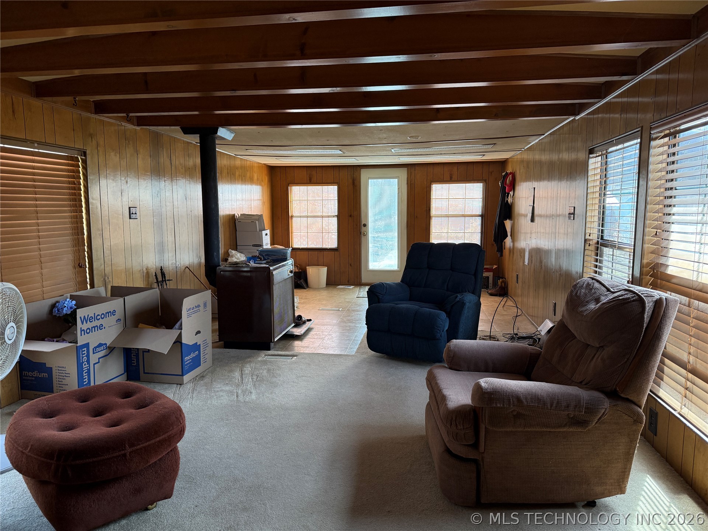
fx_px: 491
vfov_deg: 56.8
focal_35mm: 24
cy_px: 266
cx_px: 354
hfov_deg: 71.6
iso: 200
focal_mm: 6.76
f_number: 1.78
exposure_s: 1/92
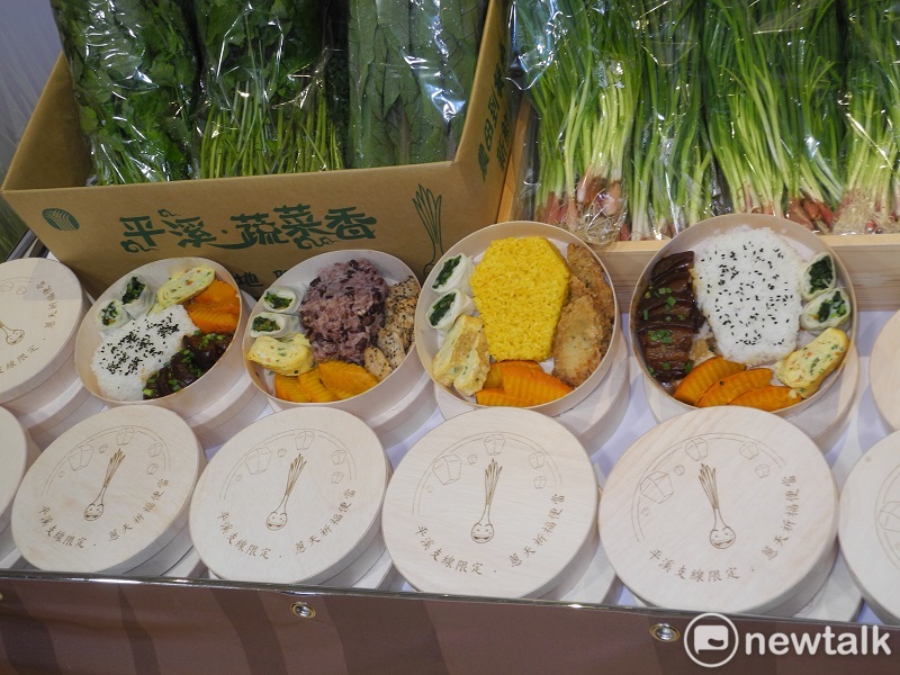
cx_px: 450
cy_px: 338
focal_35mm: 50
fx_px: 1300
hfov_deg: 38.2
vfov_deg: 29.1
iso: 140
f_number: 3.5
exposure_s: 1/30
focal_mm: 10.7
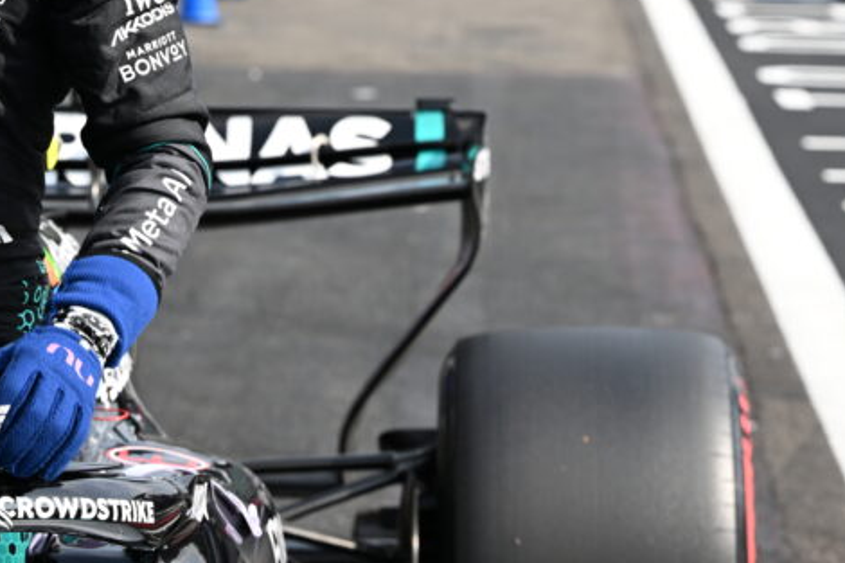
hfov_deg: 11.2
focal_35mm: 181
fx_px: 4247
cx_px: -22
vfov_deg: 7.5
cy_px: -46
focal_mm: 83
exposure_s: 1/800
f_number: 5
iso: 200
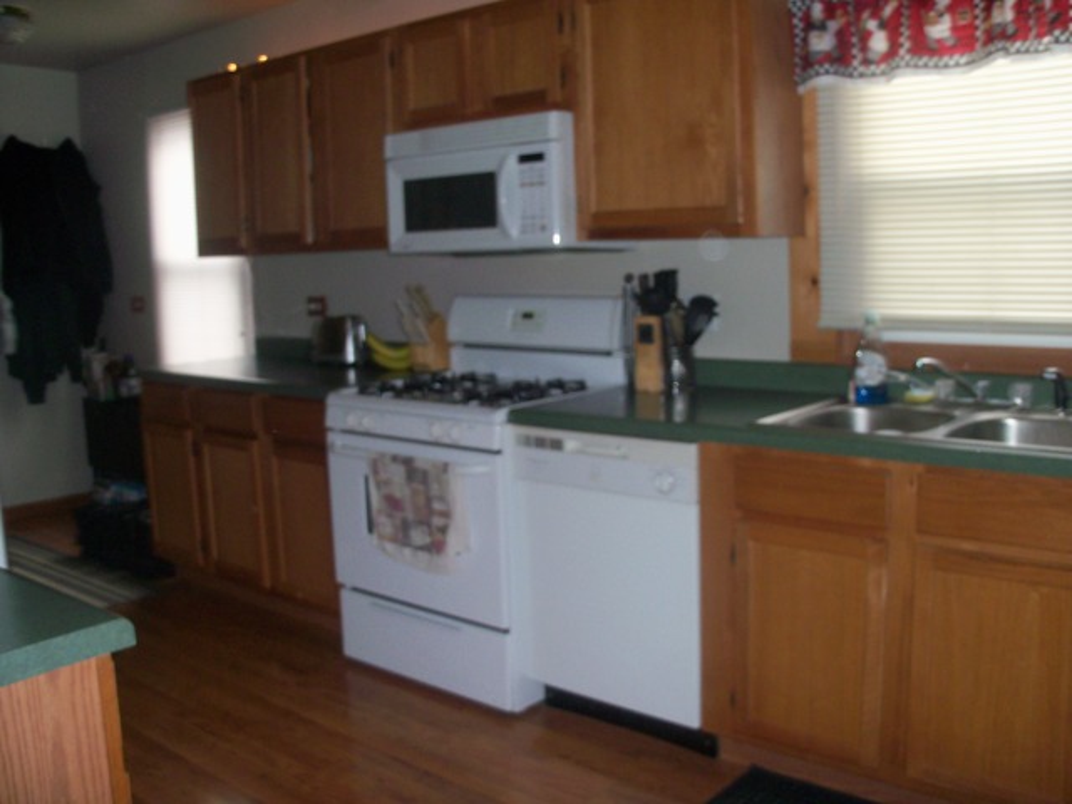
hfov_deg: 52.6
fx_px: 1084
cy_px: 402
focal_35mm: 35
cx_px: 536
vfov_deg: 40.7
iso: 125
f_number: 3
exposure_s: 1/30
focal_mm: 6.3
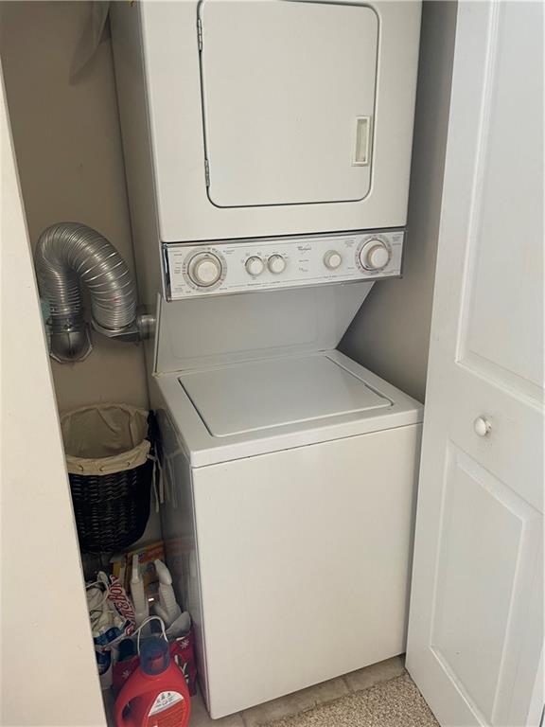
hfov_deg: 53.1
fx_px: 546
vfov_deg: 67.3
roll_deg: +1.8
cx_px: 272
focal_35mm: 26
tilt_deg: -20.5
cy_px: 364
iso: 250
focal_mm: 4.2
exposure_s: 1/60
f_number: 1.6
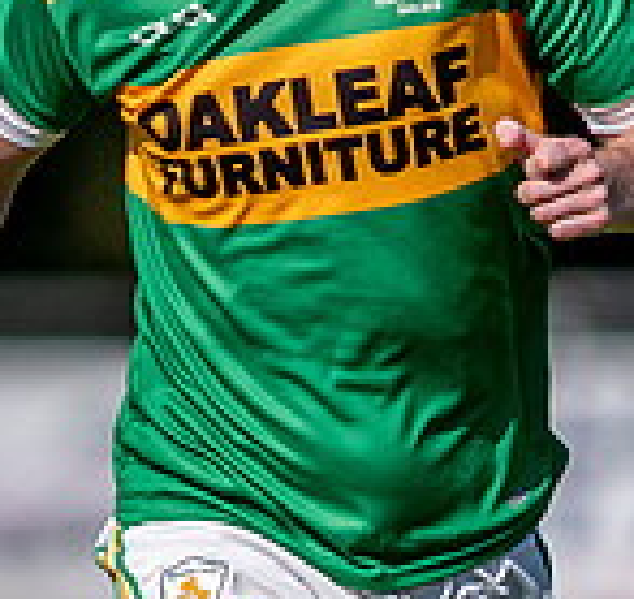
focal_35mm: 1917
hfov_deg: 0.9
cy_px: 491
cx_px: 185
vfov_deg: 0.9
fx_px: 38657
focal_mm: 300
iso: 100
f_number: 2.8
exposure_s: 1/2500
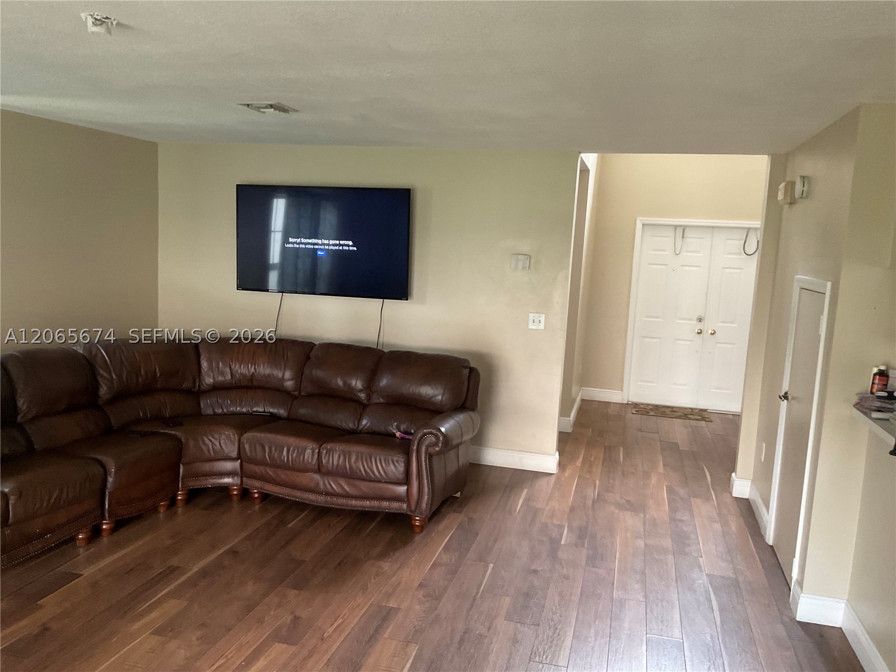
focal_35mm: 29
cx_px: 448
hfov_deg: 61.7
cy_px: 336
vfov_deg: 48.2
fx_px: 751
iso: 200
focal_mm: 3
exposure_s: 1/40
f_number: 1.8
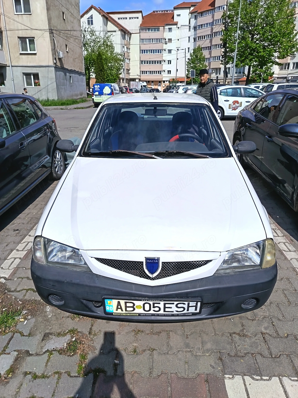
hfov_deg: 56.8
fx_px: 276
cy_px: 199
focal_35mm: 24
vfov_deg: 71.6
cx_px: 149
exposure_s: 1/1340
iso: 100
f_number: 1.75
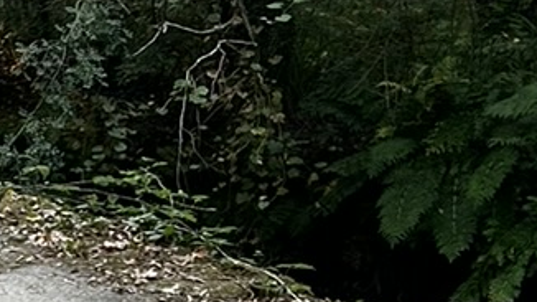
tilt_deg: -2.5
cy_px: 30
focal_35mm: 178
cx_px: -409
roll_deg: -2.9
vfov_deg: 6.8
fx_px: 2533
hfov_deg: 11.3
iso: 40
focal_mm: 5.7
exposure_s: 1/121
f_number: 1.5
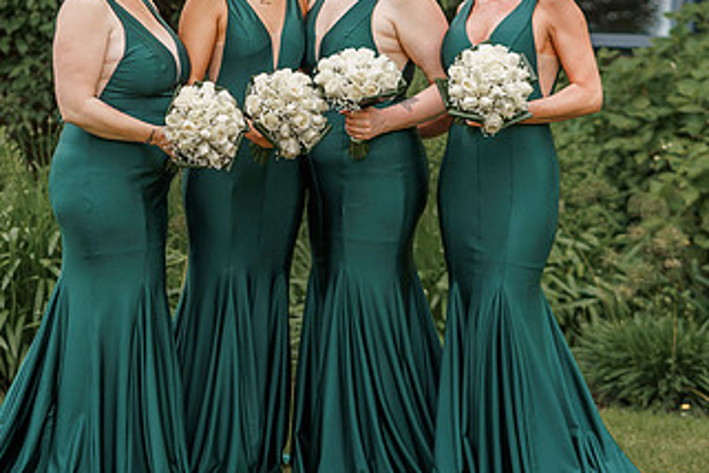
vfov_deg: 7.9
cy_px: 149
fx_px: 3427
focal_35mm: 174
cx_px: 232
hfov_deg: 11.8
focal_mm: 85
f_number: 2.8
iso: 100
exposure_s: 1/640
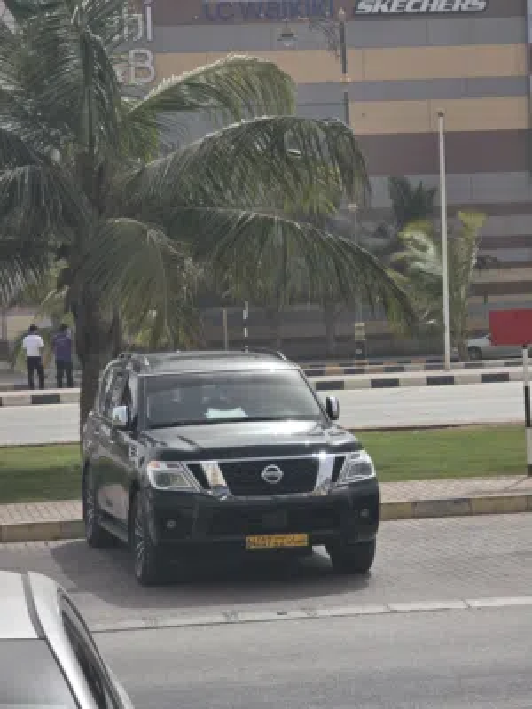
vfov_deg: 17.1
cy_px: 354
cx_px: 266
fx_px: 2357
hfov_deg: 12.9
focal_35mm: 115
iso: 64
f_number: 3.4
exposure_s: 1/1576
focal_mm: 18.6
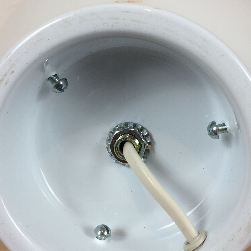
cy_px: 143
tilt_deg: -5.3
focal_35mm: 51
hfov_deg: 33.4
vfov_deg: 33.3
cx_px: 124
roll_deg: -0.9
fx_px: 418
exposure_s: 1/50
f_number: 2.2
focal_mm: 4.15
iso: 40
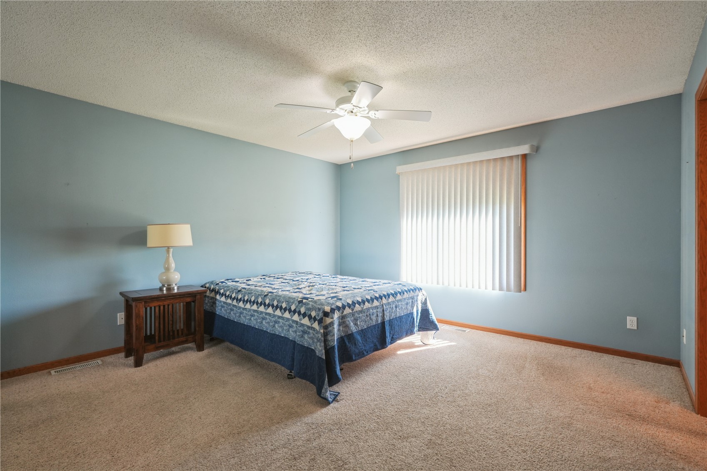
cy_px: 236
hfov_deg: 96.7
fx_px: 314
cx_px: 354
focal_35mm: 16
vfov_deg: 73.7
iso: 400
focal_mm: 16
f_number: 10
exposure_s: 1/10
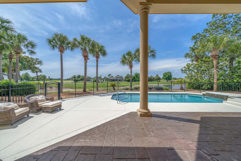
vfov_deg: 90.0
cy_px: 80
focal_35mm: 12
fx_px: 80
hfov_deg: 112.6
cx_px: 120
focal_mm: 12
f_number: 7.1
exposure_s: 1/500
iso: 100
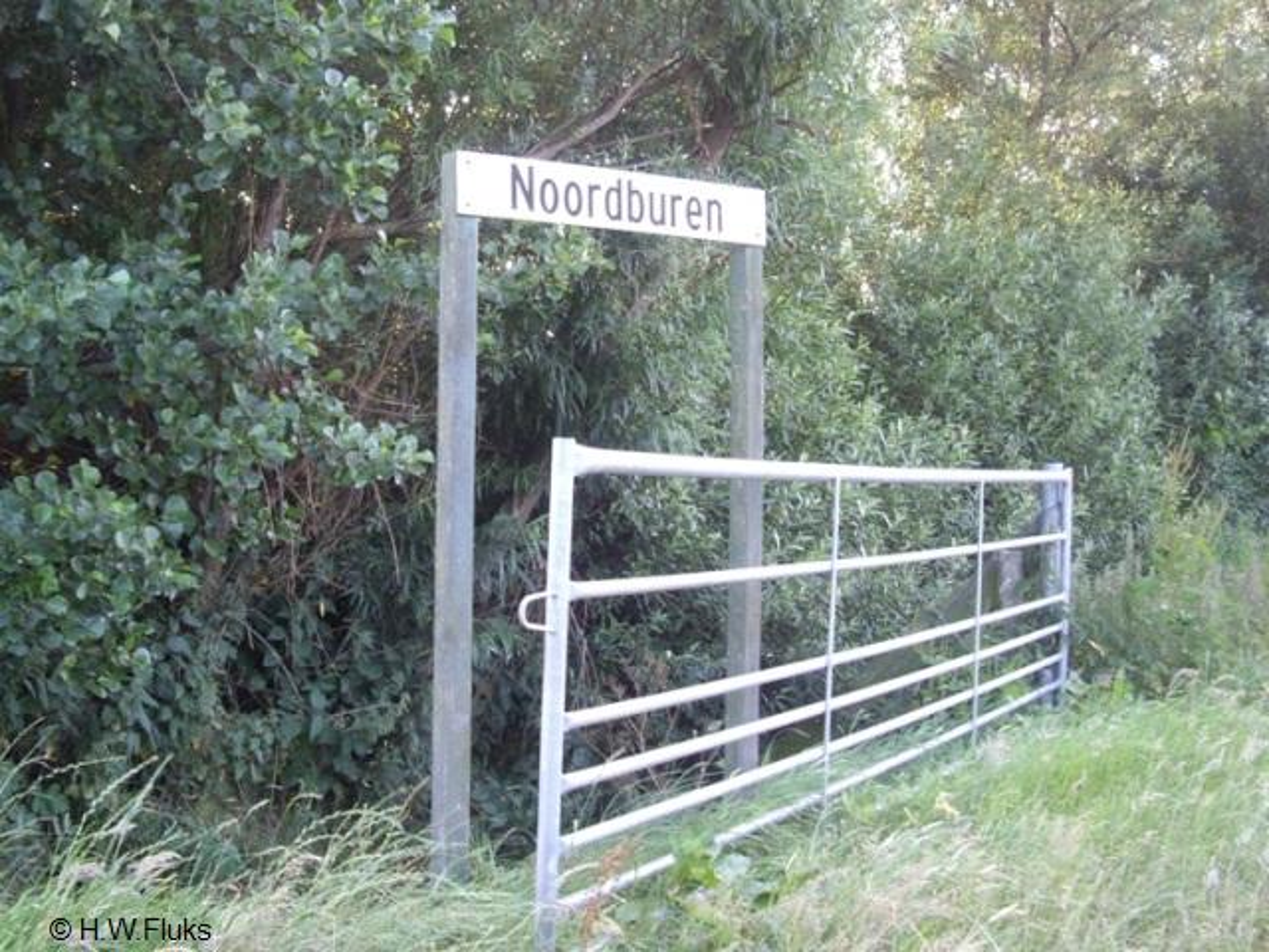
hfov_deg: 49.0
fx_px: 1393
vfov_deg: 37.7
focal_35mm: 38
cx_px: 634
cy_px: 476
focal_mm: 7.9
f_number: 2.8
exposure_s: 1/50
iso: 200
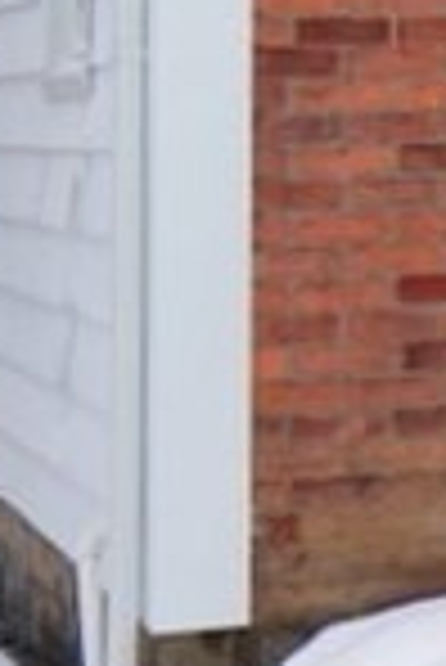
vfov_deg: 10.1
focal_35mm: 198
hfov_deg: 6.3
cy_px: -230
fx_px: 3671
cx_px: 1370
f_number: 9
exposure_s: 1/80
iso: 100
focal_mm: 18
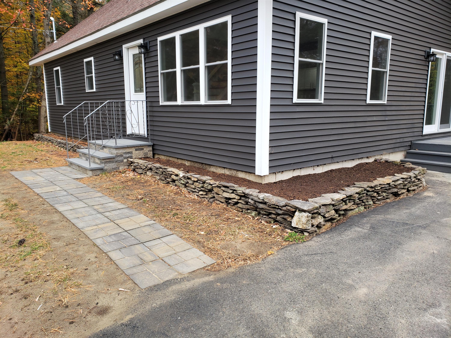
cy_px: 169
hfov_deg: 67.3
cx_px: 226
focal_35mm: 26
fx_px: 339
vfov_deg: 53.1
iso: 64
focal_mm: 4.3
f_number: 2.4
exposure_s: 1/100
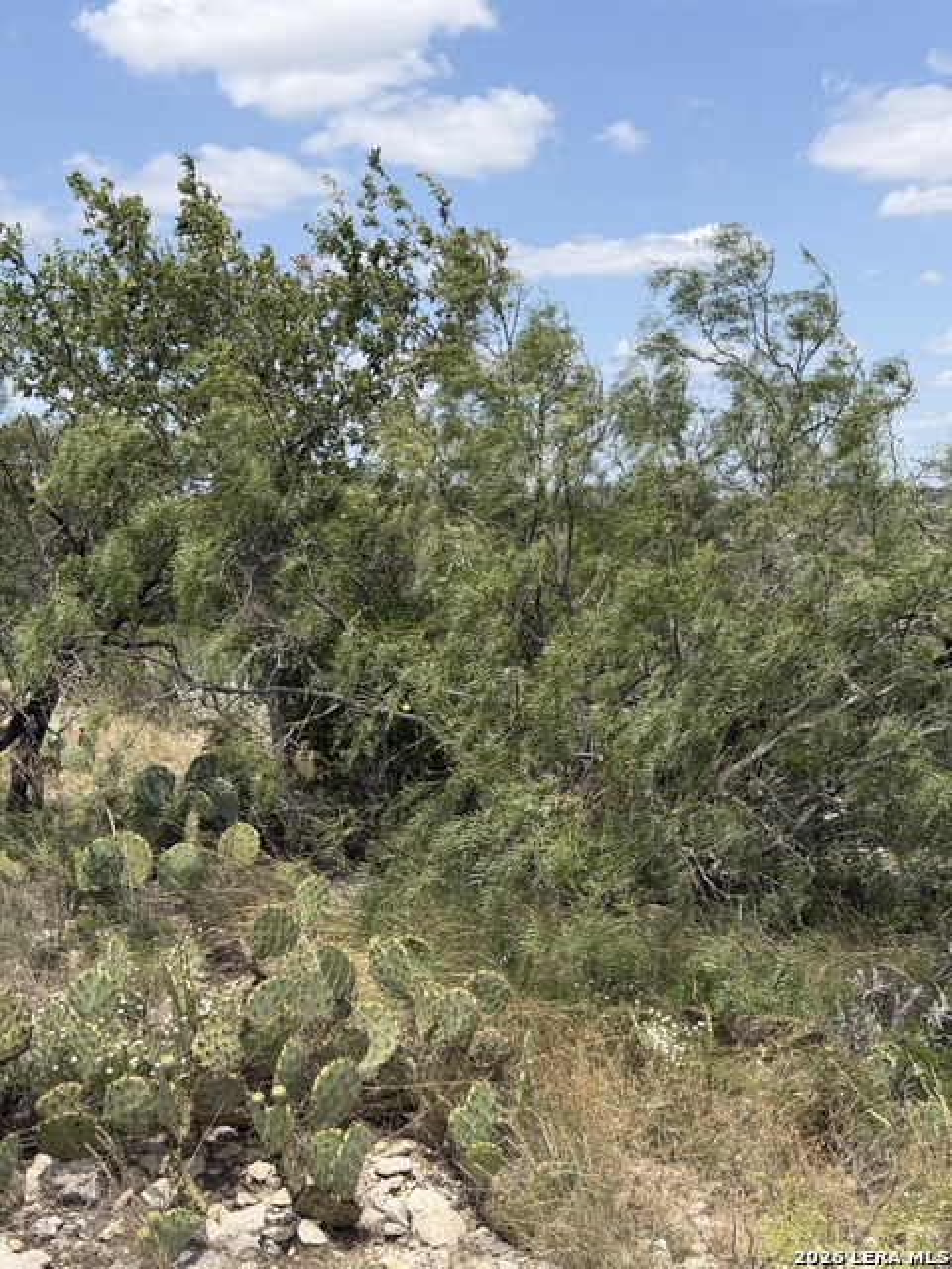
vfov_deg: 39.7
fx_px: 1760
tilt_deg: -4.0
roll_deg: +0.9
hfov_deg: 30.3
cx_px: 476
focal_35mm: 48
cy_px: 634
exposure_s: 1/4878
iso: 64
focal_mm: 6.76
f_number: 1.78
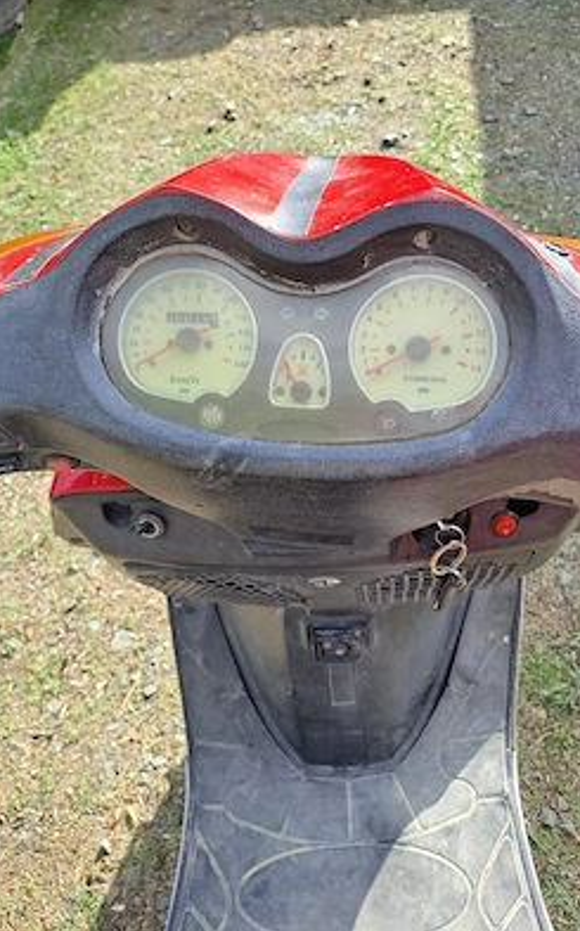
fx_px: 684
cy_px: 460
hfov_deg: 45.9
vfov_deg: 68.4
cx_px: 294
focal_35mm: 27
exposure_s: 1/476
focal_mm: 4.65
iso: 32
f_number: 1.8
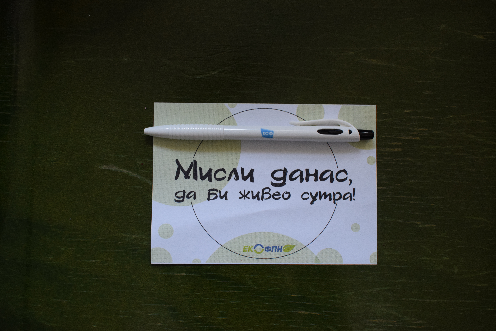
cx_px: 248
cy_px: 166
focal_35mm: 38
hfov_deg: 51.3
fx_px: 517
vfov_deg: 35.5
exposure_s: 1/50
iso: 1600
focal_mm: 25
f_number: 6.3
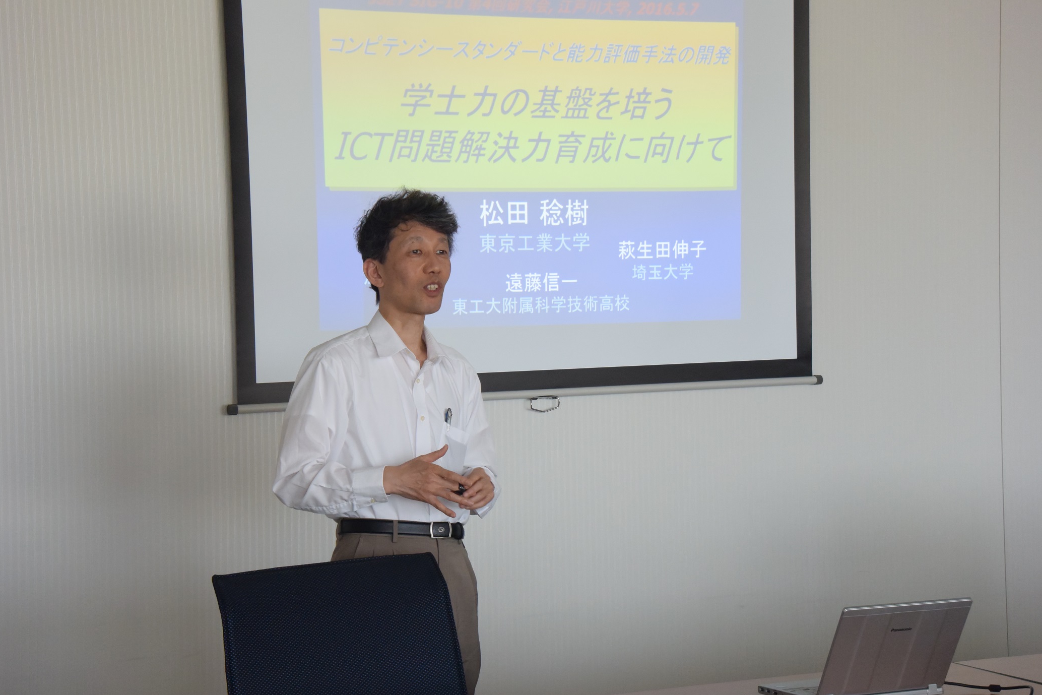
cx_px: 517
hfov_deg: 24.8
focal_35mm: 82
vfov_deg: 16.7
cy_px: 350
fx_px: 2373
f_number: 5.6
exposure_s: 1/100
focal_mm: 30
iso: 800
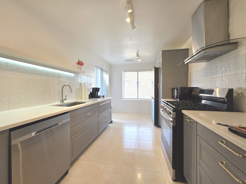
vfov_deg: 89.9
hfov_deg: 106.2
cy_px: 92
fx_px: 92
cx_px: 123
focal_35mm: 13
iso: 50
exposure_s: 1/120
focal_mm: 2.2
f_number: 1.9
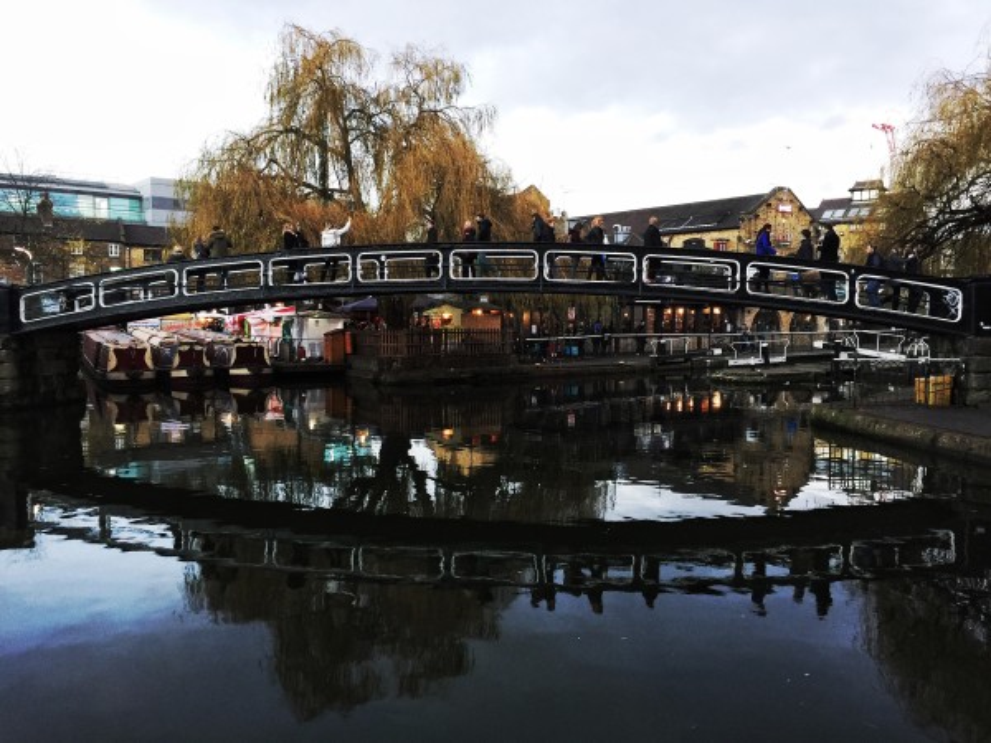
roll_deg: +0.0
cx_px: 496
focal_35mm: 29
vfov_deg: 48.2
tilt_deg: -3.8
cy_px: 372
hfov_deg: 61.7
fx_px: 830
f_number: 2.2
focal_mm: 4.15
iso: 50
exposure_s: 1/17
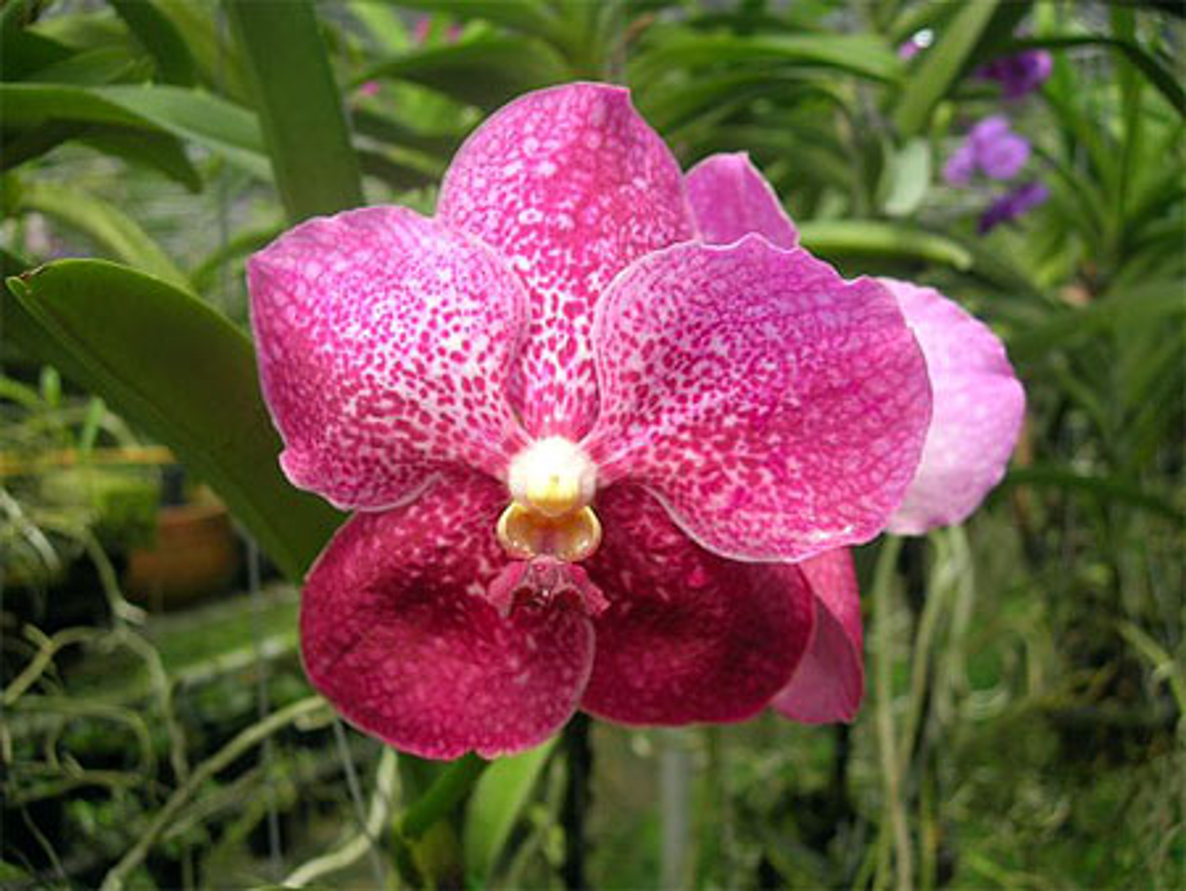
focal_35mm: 38
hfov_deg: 49.0
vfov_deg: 37.8
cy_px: 446
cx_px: 593
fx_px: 1303
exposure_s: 1/191
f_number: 2.8
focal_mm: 7.8
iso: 64
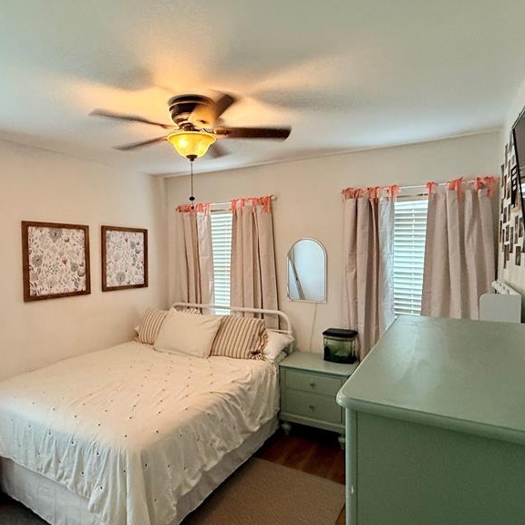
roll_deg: -0.4
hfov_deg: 69.4
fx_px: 377
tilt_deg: -3.3
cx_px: 231
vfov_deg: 69.6
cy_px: 266
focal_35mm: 22
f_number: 2.2
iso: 400
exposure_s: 1/60
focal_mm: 2.22
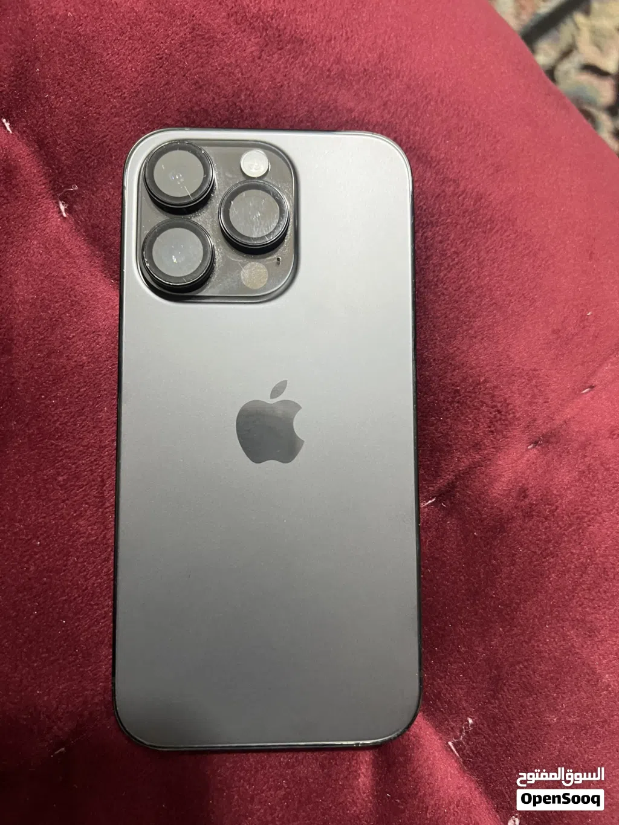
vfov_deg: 67.3
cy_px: 412
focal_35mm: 26
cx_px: 310
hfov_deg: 53.1
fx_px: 620
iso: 320
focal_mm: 5.7
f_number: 1.5
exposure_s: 1/60
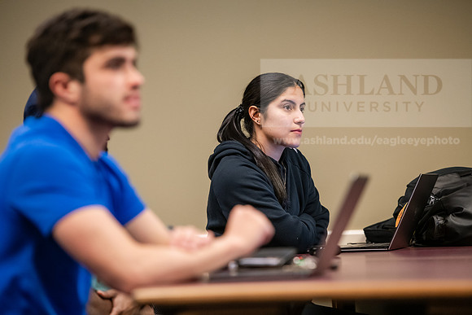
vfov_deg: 8.3
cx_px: 236
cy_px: 158
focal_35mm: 165
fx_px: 2164
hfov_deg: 12.4
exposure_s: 1/200
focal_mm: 165
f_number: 3.2
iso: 2500
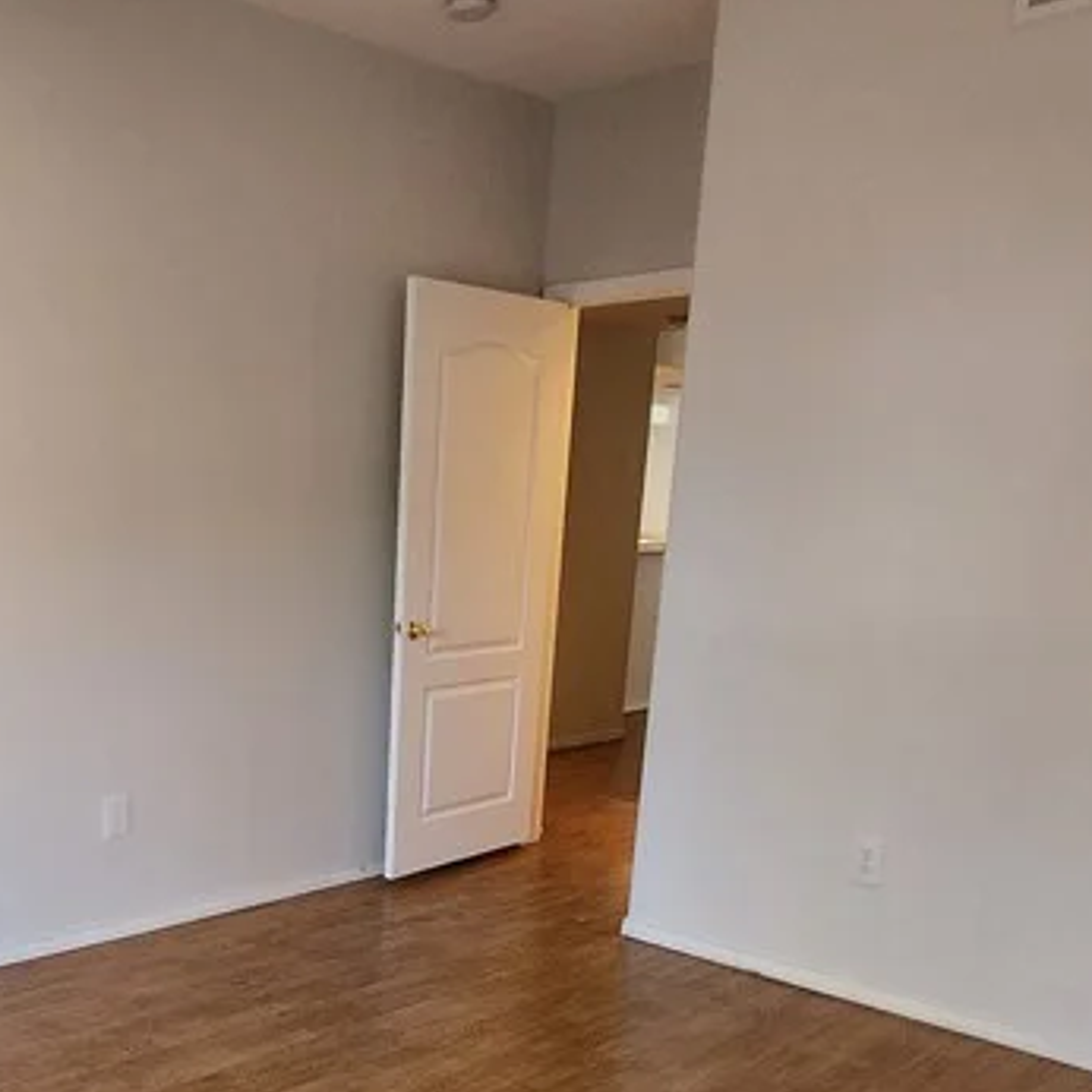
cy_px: 918
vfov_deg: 45.3
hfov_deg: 46.1
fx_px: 1213
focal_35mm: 34
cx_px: 230
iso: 160
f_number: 2.2
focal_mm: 1.7
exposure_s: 1/60
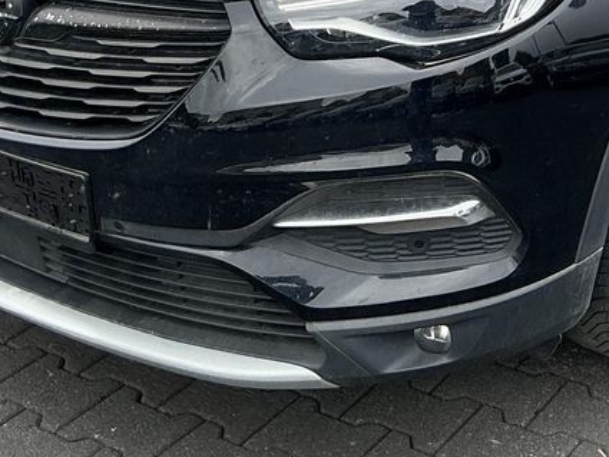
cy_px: -87
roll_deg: +0.5
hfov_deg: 24.1
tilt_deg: -16.3
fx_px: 1390
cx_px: 540
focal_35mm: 79
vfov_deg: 17.8
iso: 25
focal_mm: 3
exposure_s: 1/529
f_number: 1.8
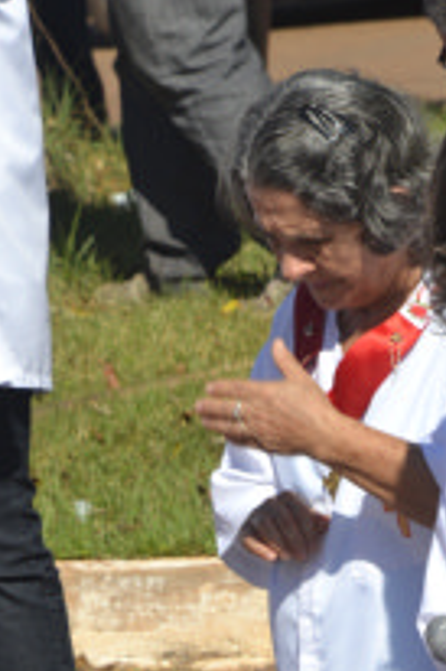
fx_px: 9162
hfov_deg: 2.8
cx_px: 457
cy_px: 593
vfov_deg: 4.2
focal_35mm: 492
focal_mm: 135
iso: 100
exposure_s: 1/200
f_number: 11
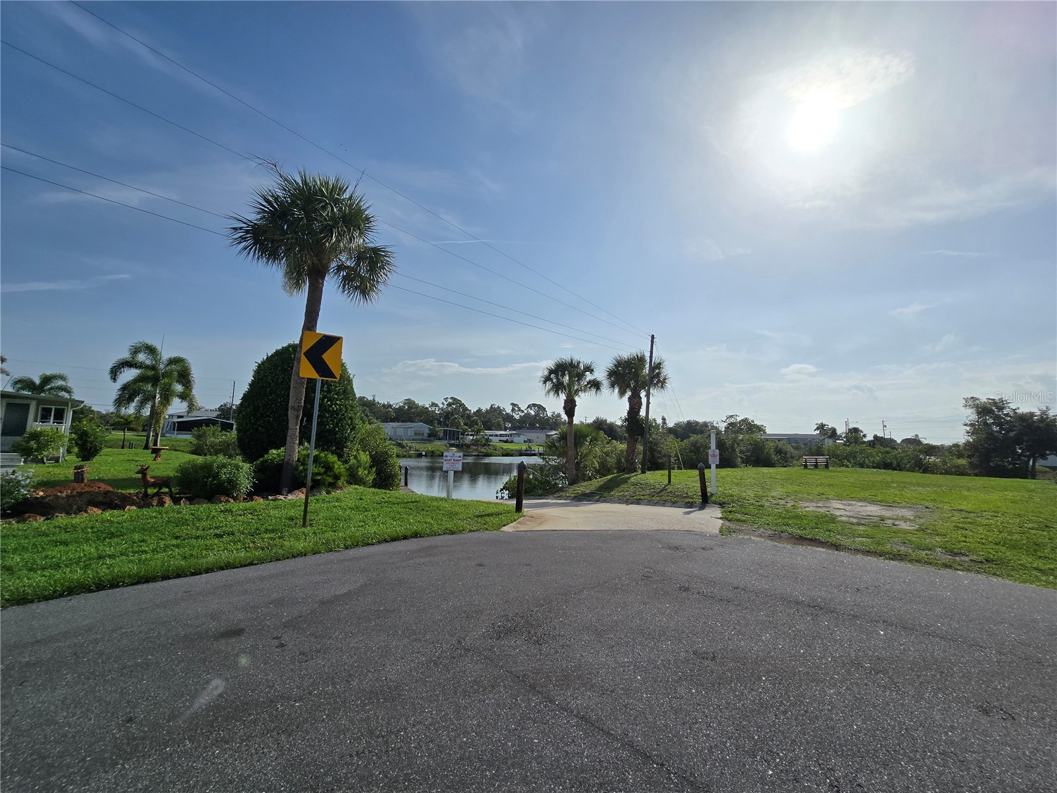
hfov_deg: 106.2
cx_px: 528
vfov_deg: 89.9
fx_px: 397
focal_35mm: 13
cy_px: 396
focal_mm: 2.2
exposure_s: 1/9021
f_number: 2.2
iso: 50
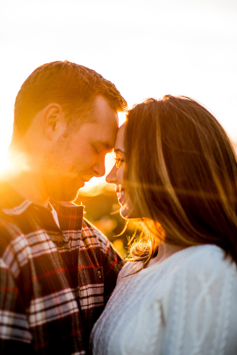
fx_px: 838
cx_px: 118
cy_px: 178
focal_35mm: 85
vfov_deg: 23.9
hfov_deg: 16.1
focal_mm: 85
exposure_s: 1/500
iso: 50
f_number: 1.4
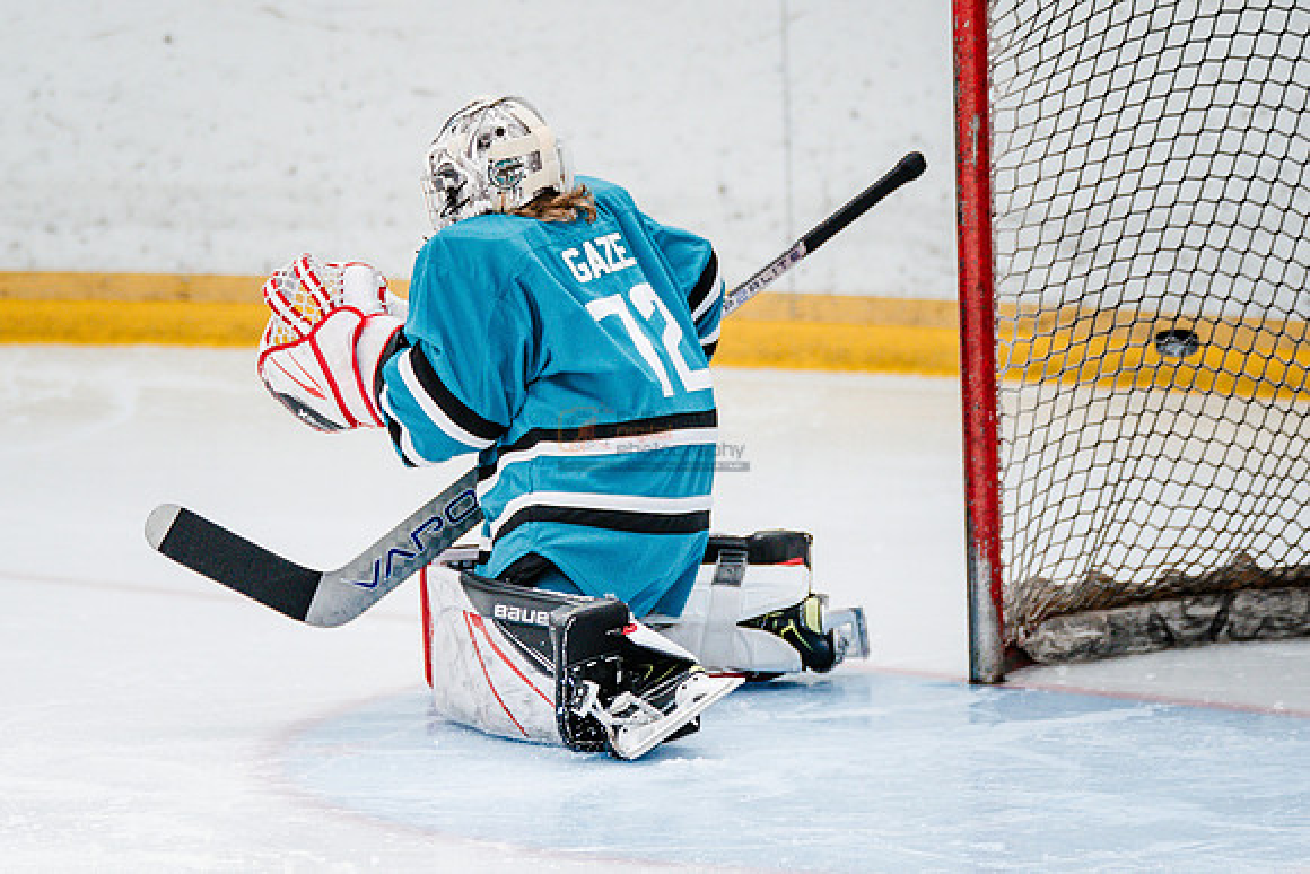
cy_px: 490
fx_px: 11285
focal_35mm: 310
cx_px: 389
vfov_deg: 4.4
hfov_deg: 6.6
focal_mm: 197
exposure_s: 1/2500
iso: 1250
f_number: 3.2
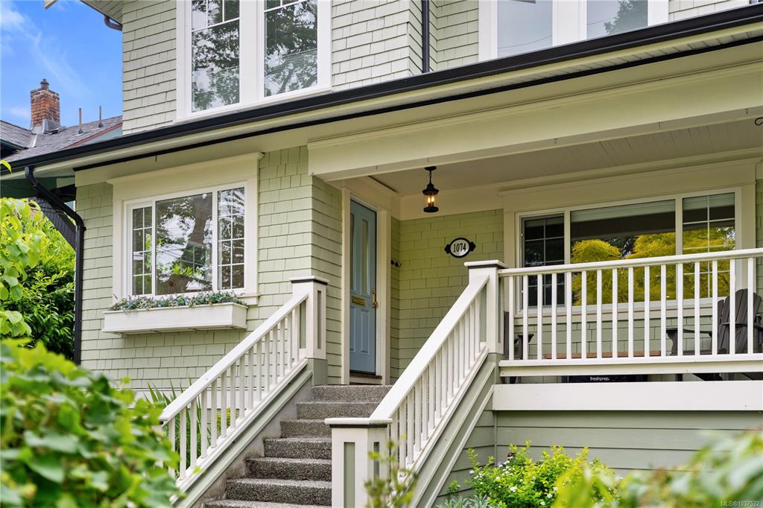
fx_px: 742
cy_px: 254
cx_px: 382
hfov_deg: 54.4
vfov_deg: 37.8
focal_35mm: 35
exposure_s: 1/250
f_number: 3.2
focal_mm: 35
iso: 250
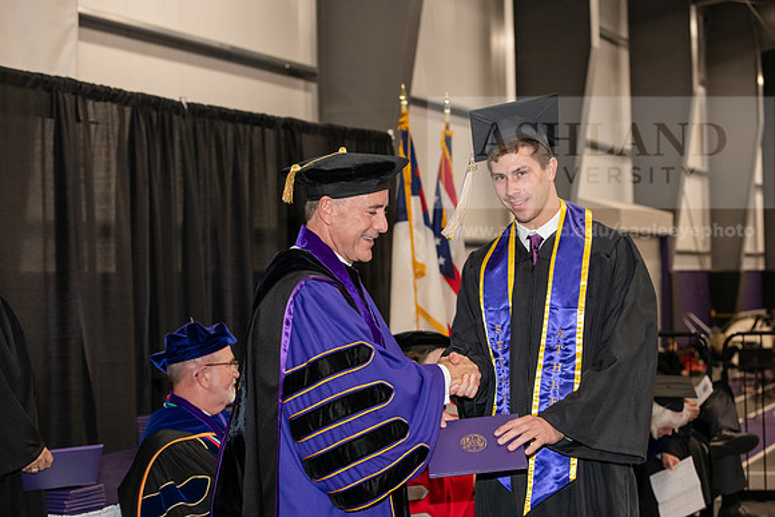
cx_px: 388
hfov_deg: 28.8
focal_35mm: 70
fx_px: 1507
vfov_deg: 19.5
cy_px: 258
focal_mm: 70
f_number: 5
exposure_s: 1/200
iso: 2500
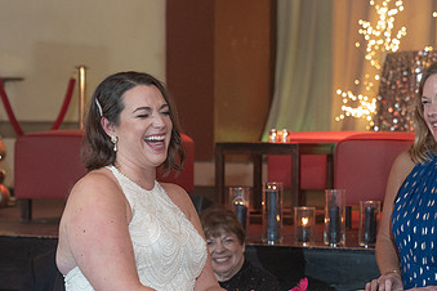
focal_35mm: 123
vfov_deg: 11.1
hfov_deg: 16.6
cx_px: 323
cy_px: 191
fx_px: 1493
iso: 2500
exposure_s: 1/100
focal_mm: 64
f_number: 4
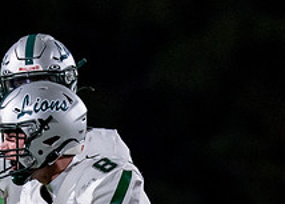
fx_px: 9498
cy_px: 319
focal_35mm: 1173
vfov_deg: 1.2
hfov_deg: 1.7
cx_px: 139
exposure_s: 1/1250
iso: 3200
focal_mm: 200
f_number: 2.8
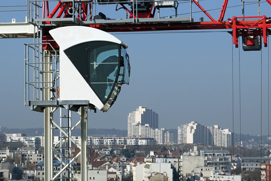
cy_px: 66
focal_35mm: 143
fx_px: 1077
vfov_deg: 9.6
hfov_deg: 14.3
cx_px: 108
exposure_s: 1/1000
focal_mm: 28.9
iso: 100
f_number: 4.5
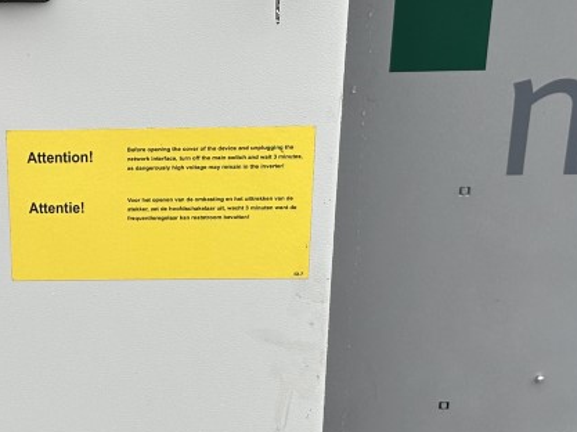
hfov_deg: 16.2
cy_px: 285
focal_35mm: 118
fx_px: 1965
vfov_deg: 12.5
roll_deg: +3.7
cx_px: -46
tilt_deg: -29.3
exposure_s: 1/121
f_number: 1.78
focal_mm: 6.86
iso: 40
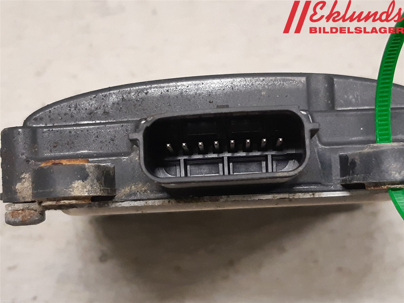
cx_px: 202
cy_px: 152
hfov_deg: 67.3
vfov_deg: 53.1
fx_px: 303
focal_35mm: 26
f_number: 1.7
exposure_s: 1/50
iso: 250
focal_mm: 3.93
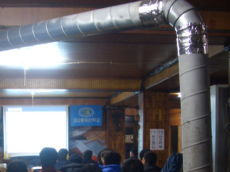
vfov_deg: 21.4
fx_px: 445
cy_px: 156
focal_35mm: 67
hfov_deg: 28.5
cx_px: 53
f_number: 2.6
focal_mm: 5.8
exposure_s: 1/8
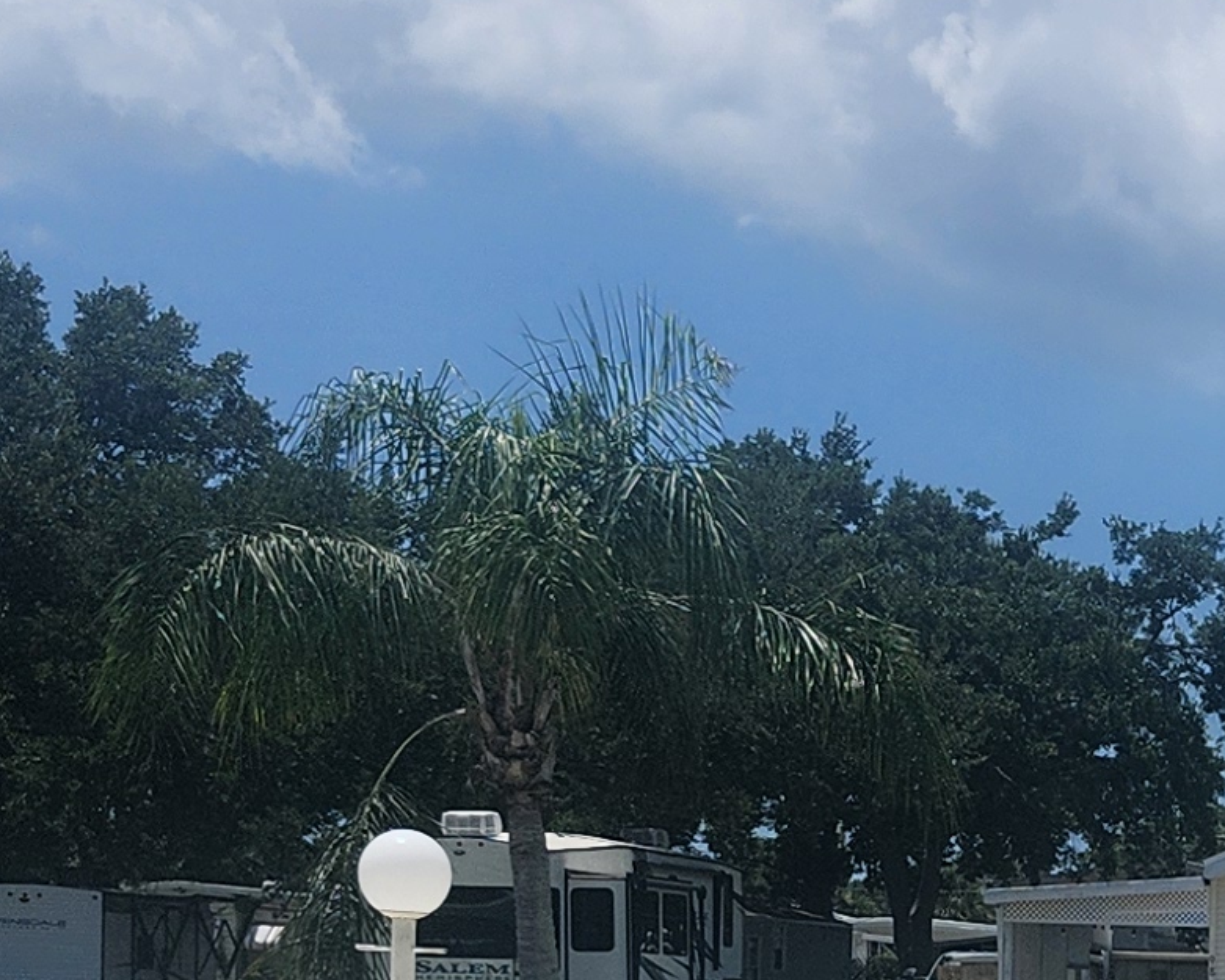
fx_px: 4170
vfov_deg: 12.9
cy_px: 1301
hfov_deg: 15.8
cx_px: 1647
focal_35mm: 115
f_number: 1.8
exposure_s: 1/3999
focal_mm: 5.54
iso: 25
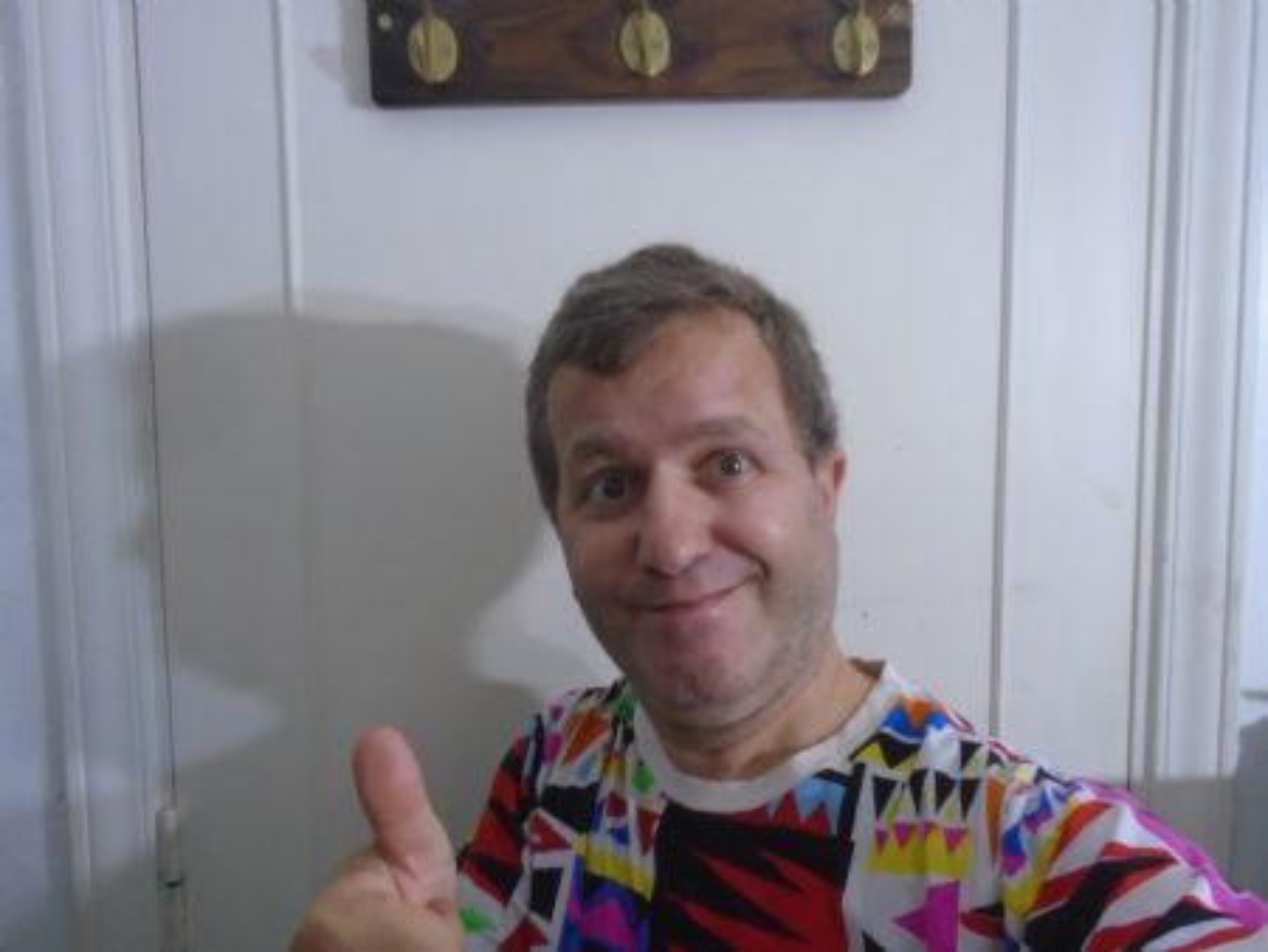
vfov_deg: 53.1
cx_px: 634
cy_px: 476
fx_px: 953
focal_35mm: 26
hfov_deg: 67.3
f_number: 3.2
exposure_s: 1/15
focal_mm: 4.6
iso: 400
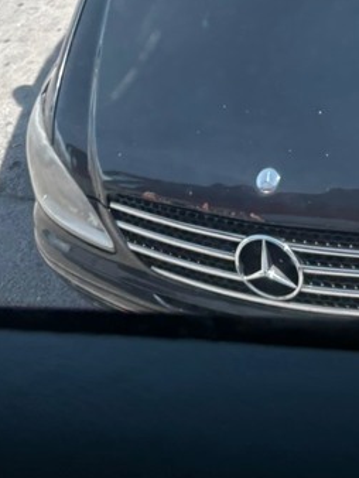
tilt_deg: -28.0
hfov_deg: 17.6
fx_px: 1105
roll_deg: +10.4
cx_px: 430
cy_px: -66
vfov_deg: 22.8
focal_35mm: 80
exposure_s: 1/246
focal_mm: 5.96
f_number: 1.6
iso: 40
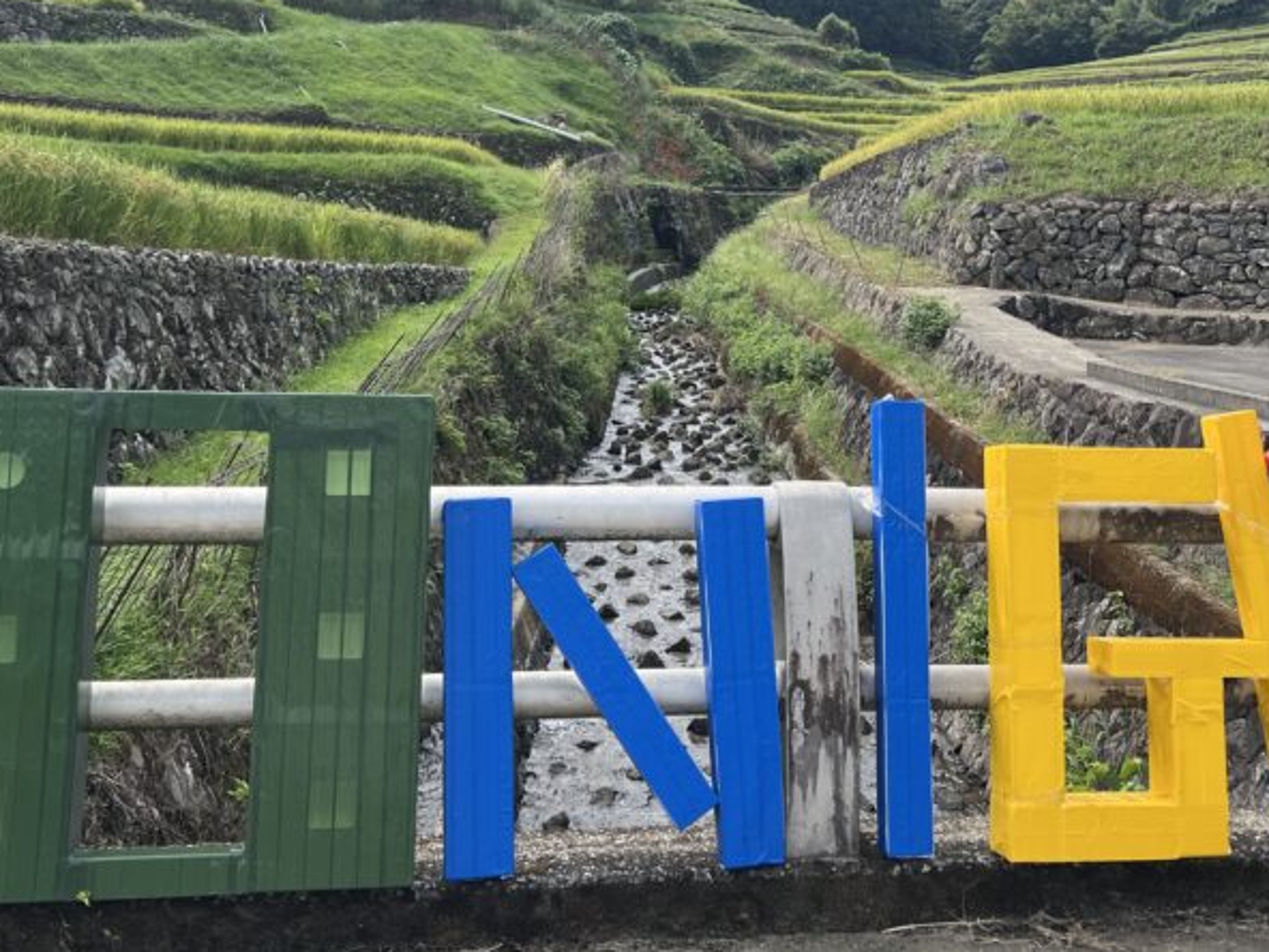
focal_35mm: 45
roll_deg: -1.2
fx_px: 1650
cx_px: 740
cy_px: 255
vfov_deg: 31.7
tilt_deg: +0.9
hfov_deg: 41.9
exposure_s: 1/1698
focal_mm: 5.7
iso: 50
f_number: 1.5
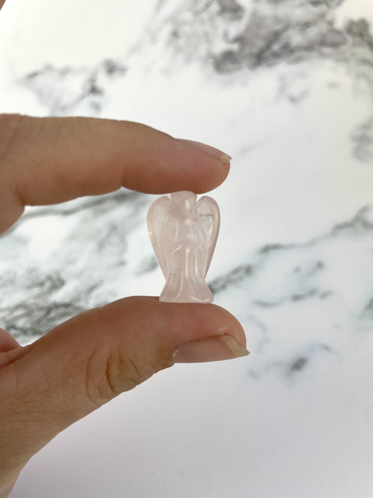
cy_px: 249
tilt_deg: -41.1
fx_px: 374
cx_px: 186
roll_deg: +0.2
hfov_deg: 53.1
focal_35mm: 26
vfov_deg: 67.3
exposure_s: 1/341
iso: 32
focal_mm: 4.2
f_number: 1.6
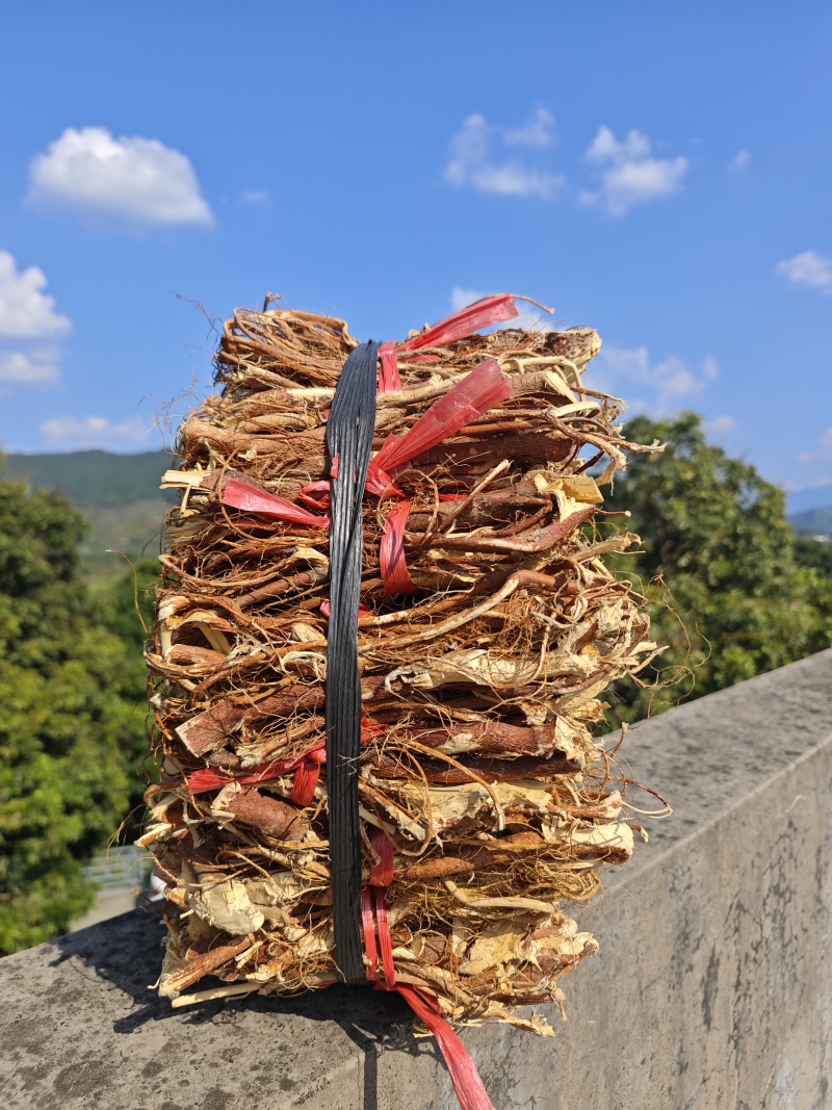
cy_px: 555
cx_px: 416
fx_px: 737
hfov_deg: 58.9
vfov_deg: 73.9
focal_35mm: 23
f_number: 1.6
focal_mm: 6.55
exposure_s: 1/2456
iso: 50
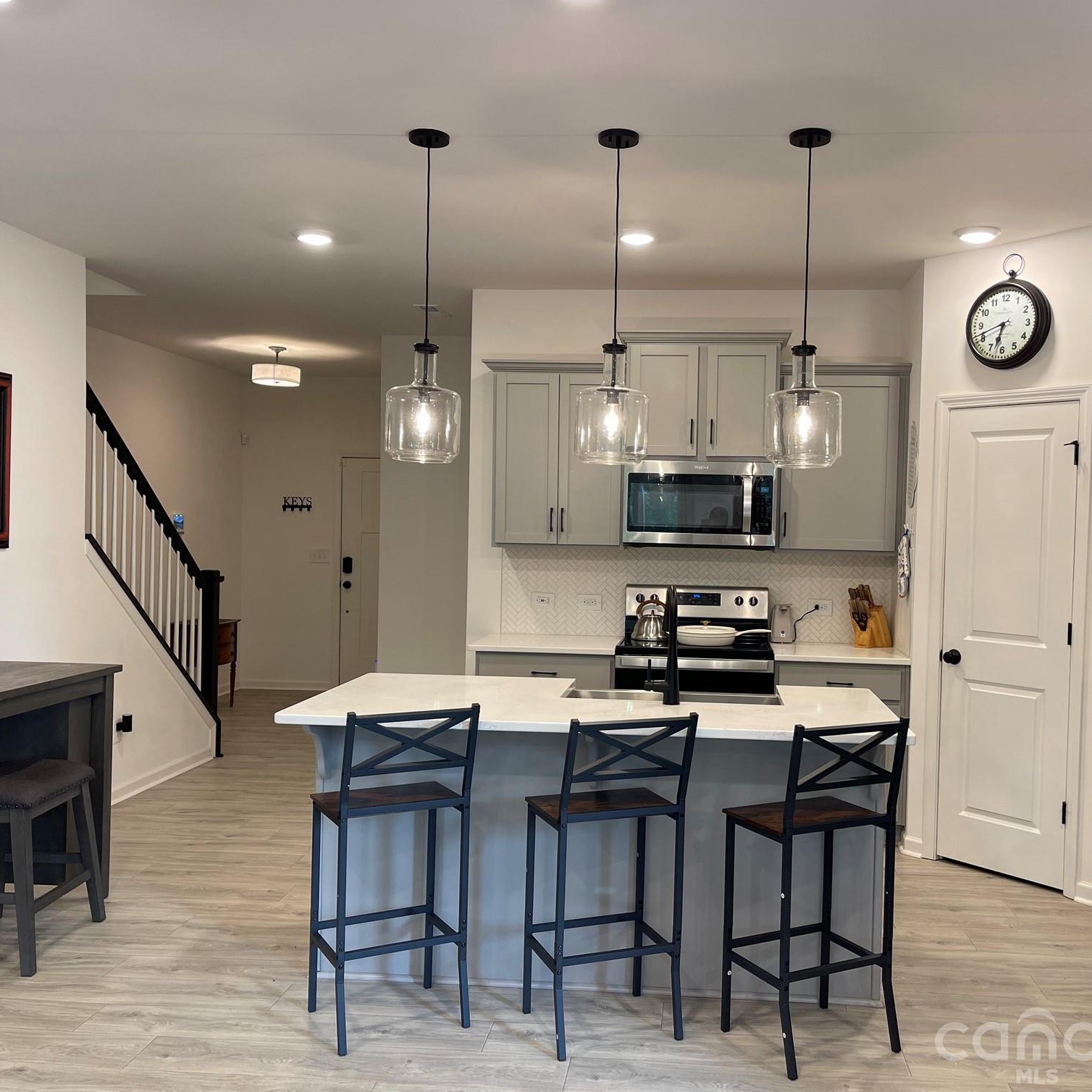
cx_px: 629
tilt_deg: -2.4
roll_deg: -0.9
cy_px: 540
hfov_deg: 53.8
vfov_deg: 54.0
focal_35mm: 30
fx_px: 1071
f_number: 1.6
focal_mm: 5.1
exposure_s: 1/60
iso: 80
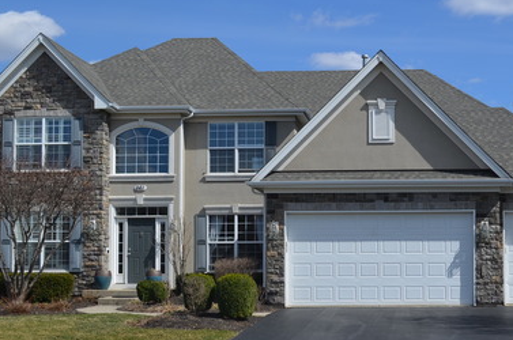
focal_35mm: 56
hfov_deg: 35.0
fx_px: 797
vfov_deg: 23.9
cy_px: 238
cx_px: 378
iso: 100
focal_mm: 22
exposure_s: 1/320
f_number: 9
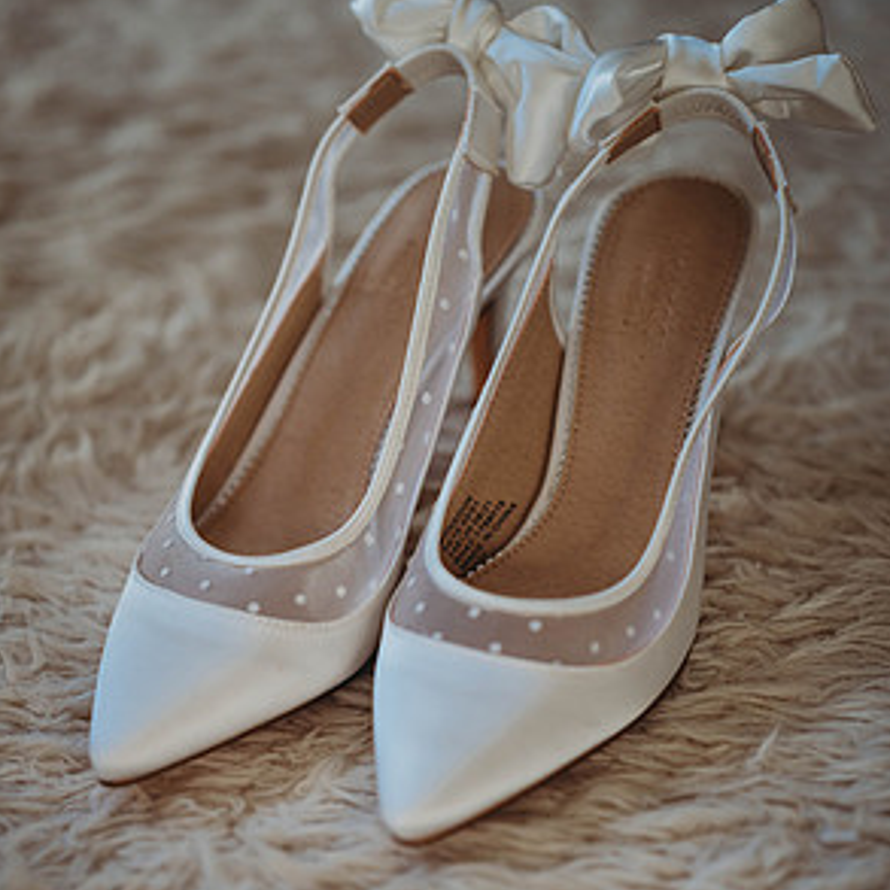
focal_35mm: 111
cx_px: 445
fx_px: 3229
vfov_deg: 15.7
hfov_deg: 15.7
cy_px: 601
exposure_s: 1/500
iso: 400
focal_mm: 85
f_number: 2
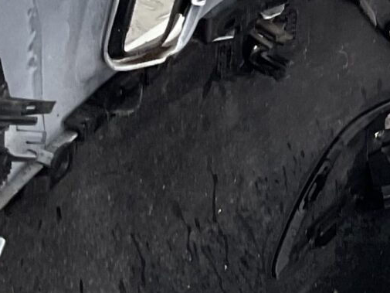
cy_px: -118
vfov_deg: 9.9
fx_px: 1657
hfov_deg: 12.6
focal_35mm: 147
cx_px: 614
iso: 32
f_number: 1.8
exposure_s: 1/120
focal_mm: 3
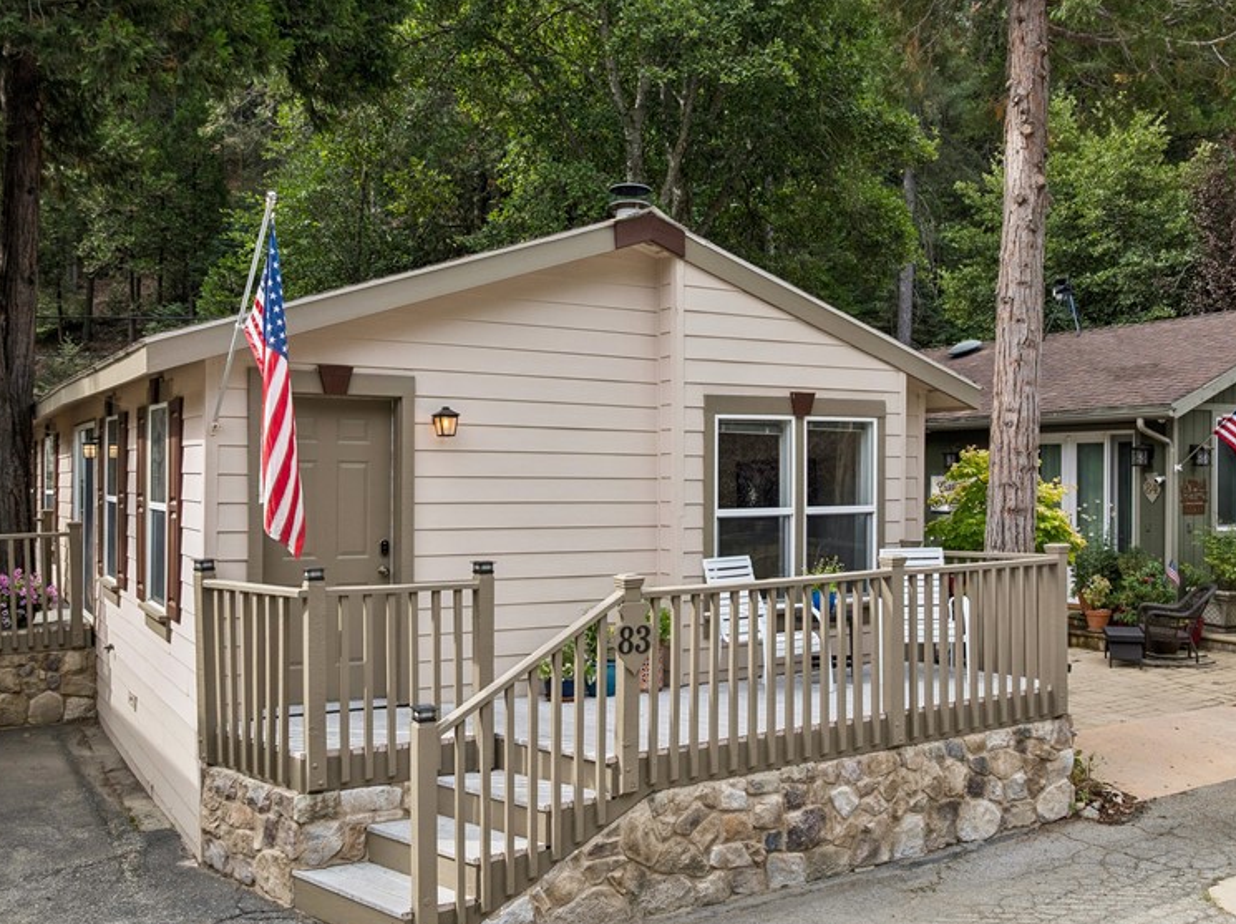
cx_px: 614
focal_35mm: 33
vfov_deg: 42.9
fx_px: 1177
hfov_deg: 55.4
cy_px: 469
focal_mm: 12.3
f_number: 2.8
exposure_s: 1/30
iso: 100
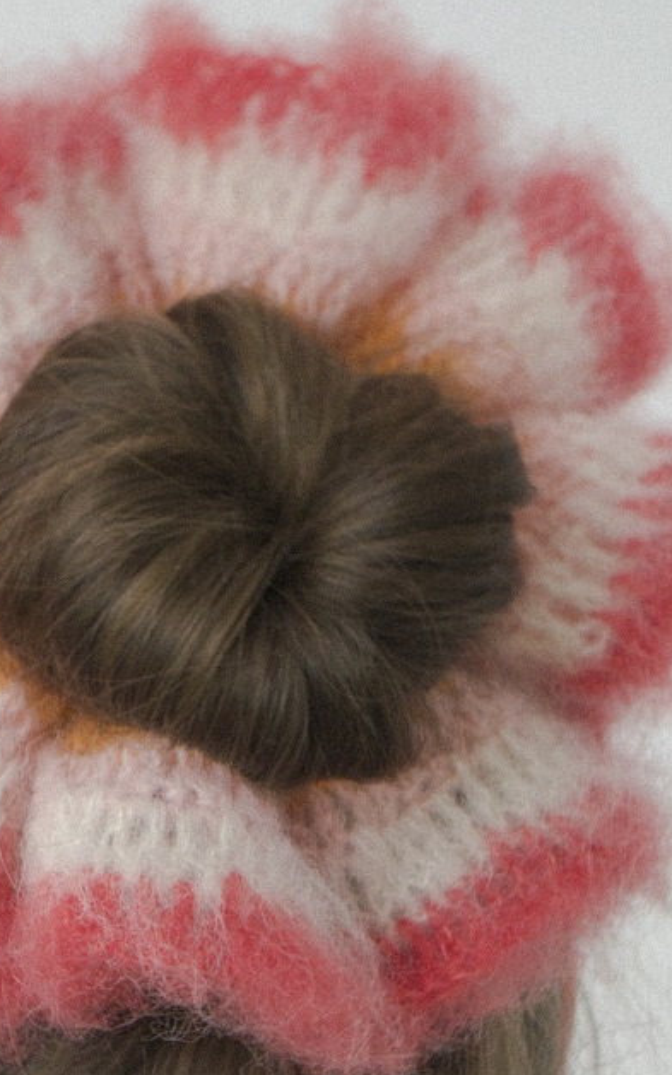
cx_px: 150
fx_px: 7225
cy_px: 1164
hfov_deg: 5.3
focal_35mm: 246
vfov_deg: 8.5
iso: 160
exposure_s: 1/60
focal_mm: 55
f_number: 5.6
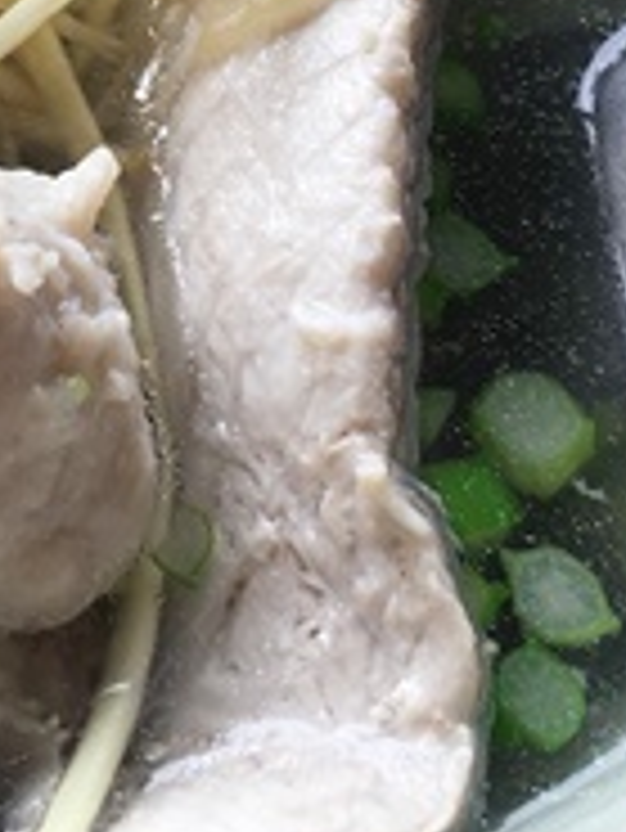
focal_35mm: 94
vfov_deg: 20.4
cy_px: 76
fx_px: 2264
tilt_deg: -53.5
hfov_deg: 15.4
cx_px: -45
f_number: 2.2
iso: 25
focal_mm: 4.15
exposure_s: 1/120
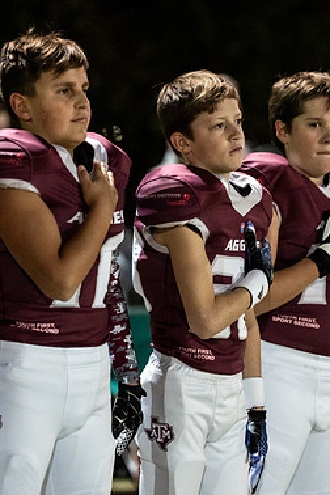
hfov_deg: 6.2
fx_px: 3039
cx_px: 207
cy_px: 249
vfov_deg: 9.3
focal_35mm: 221
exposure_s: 1/320
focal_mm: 144
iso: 5000
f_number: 2.8
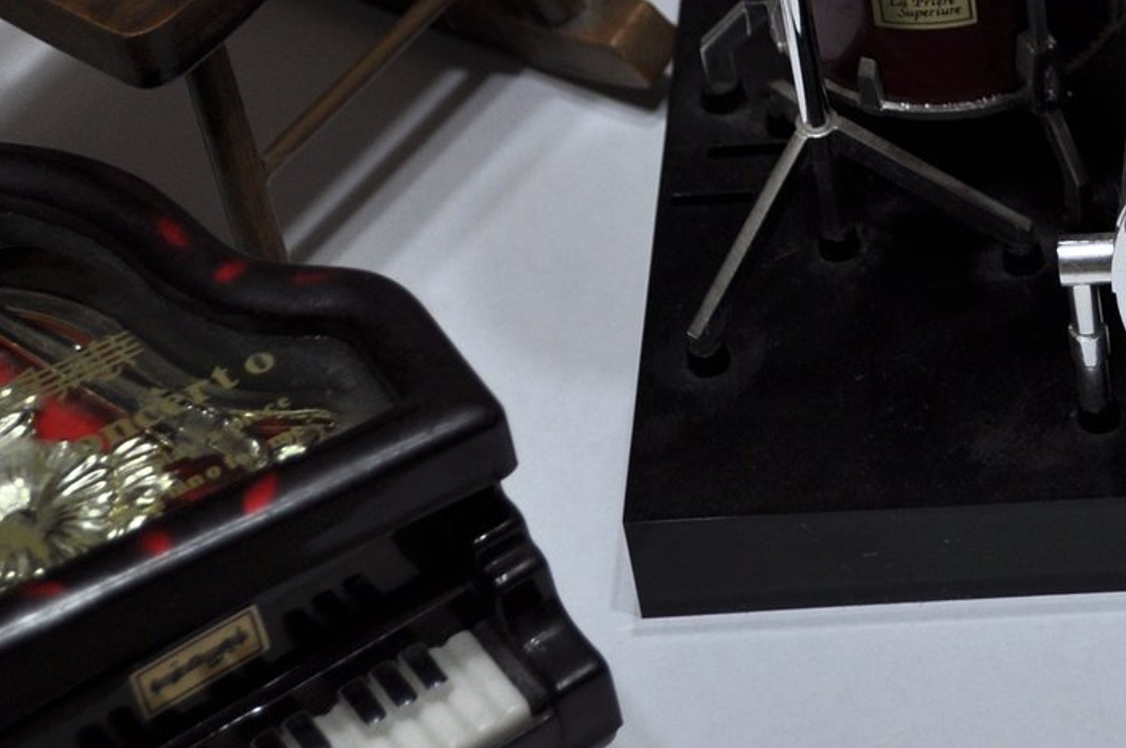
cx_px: 1275
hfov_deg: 13.5
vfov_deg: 9.1
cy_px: -181
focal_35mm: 149
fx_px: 4656
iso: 200
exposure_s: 1/25
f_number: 5
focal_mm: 34
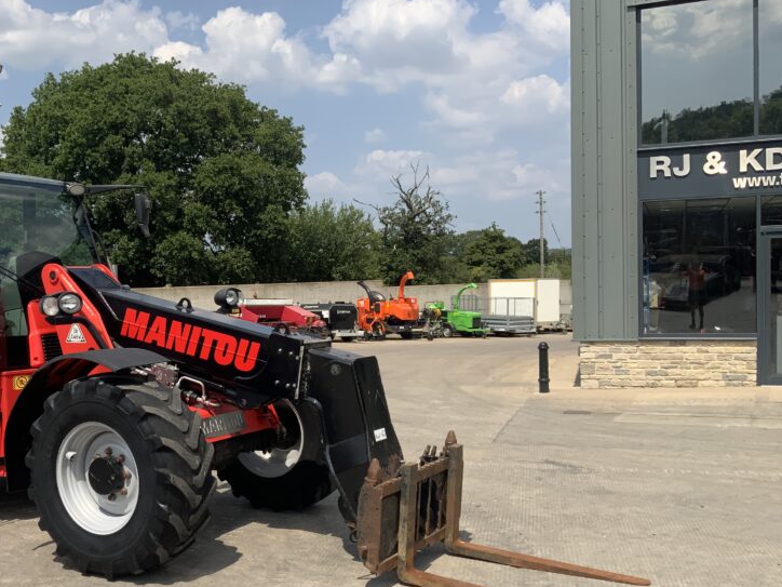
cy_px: 330
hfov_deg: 44.8
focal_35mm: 41
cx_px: 233
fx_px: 926
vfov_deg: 35.1
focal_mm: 3
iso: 16
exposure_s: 1/2320
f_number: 1.8
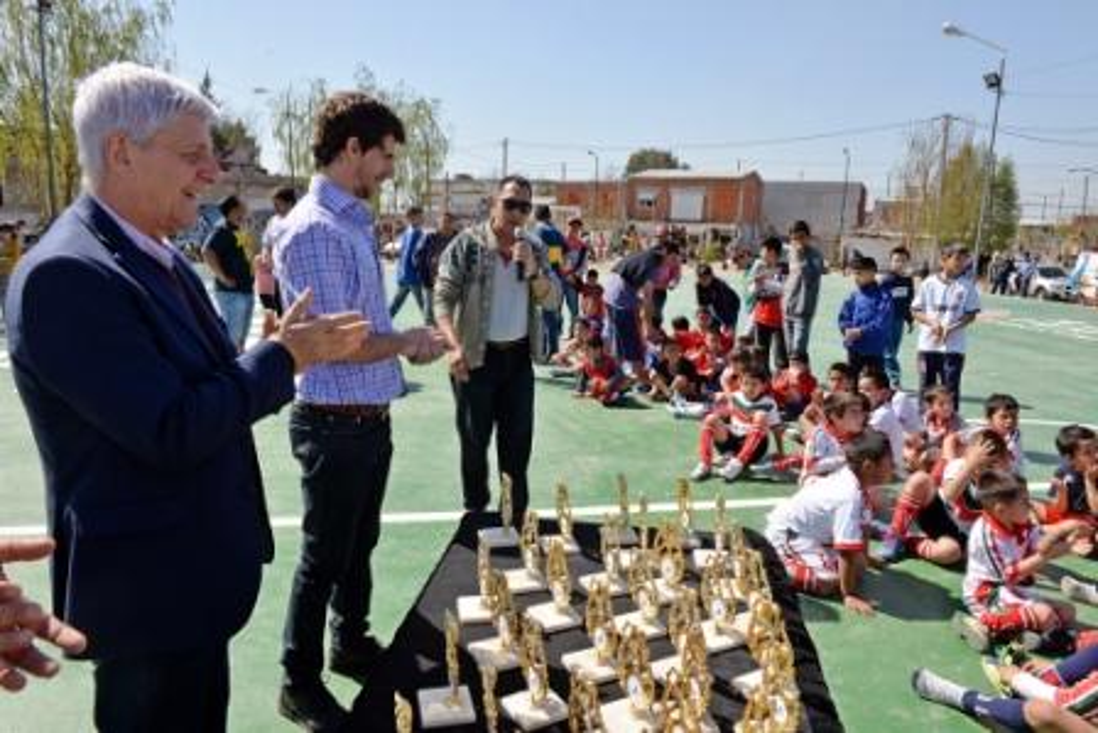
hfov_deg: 73.7
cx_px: 549
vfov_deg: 53.2
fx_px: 732
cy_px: 366
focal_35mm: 24
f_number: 20
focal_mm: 24
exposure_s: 1/200
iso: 400
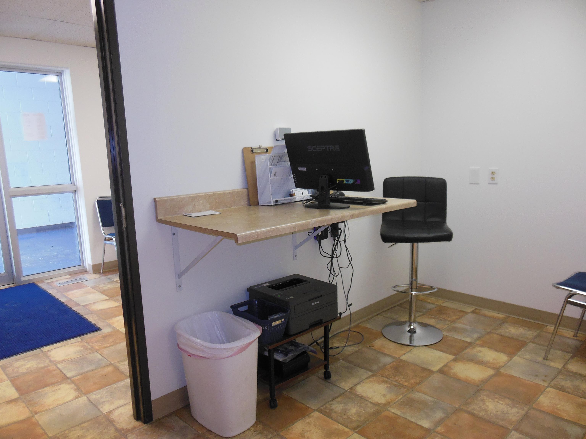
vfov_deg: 54.9
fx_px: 423
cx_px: 293
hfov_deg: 69.4
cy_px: 220
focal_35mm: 25
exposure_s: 1/30
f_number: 3.2
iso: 250
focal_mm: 4.5
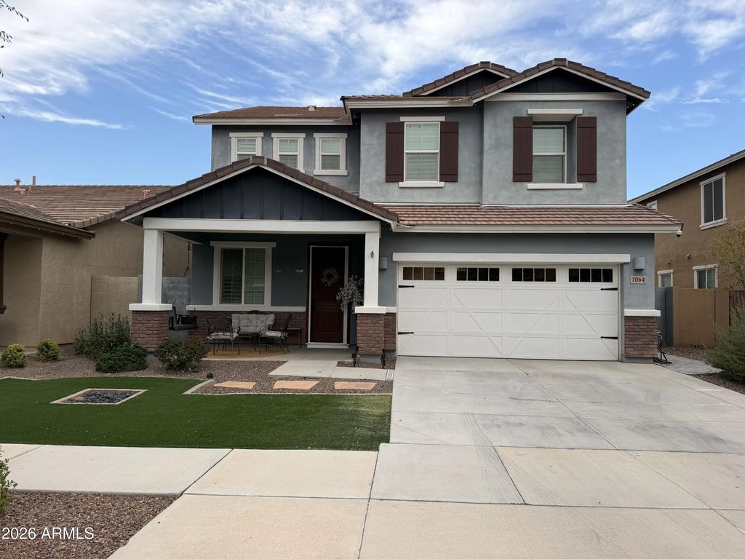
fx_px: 517
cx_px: 372
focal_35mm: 24
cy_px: 280
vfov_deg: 56.8
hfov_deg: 71.6
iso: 80
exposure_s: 1/967
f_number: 1.78
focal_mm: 6.76
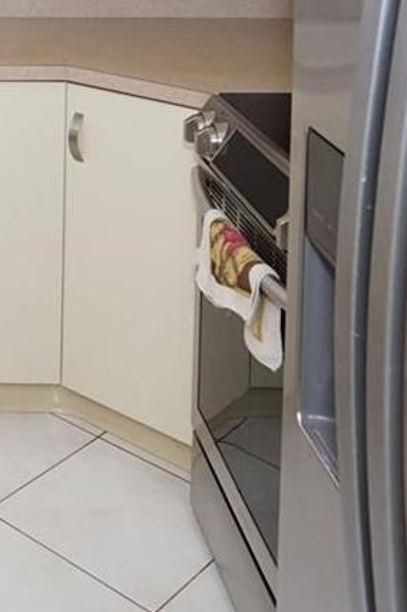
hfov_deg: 20.0
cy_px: -118
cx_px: -176
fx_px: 1019
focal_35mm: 60
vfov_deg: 29.0
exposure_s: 1/60
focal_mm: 16
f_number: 7.1
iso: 1000
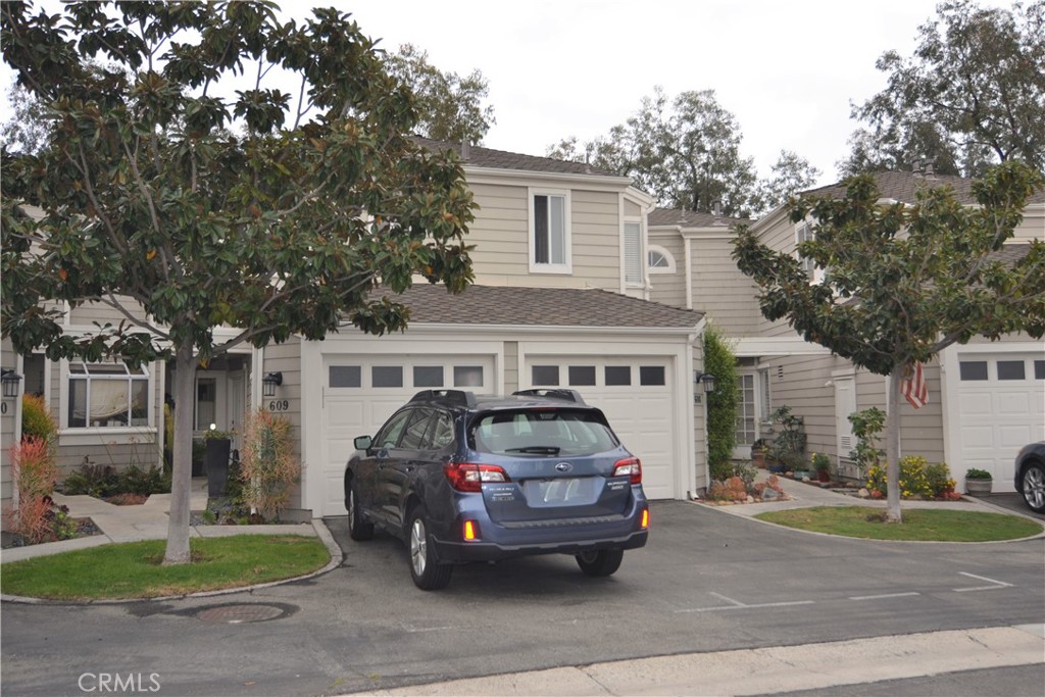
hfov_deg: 61.9
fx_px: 871
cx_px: 522
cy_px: 348
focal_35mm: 30
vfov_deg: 43.6
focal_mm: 20
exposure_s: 1/200
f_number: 4.5
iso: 100
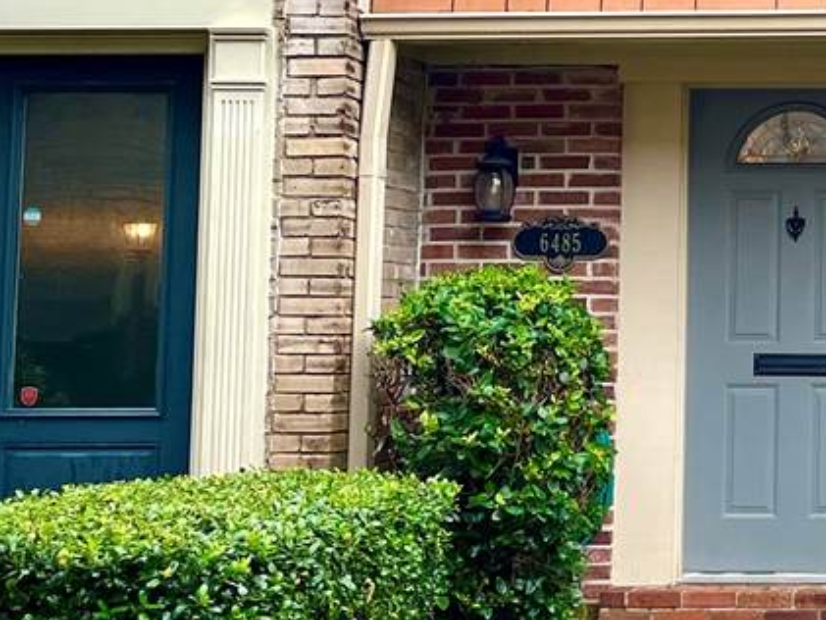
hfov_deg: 22.7
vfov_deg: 18.6
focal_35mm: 79
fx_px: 1886
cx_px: 987
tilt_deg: +4.1
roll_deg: +0.3
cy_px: 169
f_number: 1.6
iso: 125
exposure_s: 1/105
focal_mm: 5.1
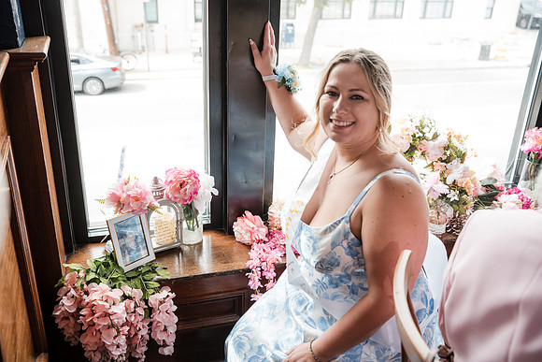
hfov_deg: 54.4
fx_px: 527
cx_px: 271
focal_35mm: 35
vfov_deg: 37.9
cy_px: 181
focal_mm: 35
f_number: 4
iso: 800
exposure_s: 1/250
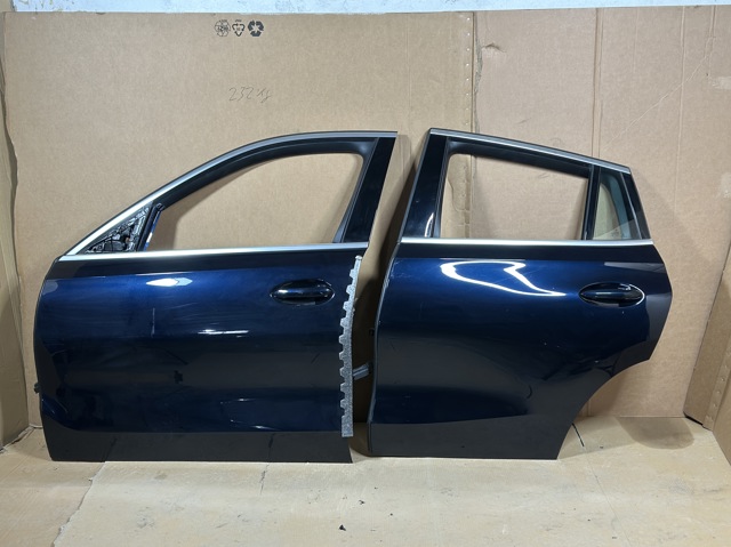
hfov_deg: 39.7
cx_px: 366
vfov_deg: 30.2
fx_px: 1013
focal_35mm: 48
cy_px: 274
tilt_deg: -14.1
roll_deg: +0.8
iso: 250
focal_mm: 6.86
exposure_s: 1/50
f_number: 1.78
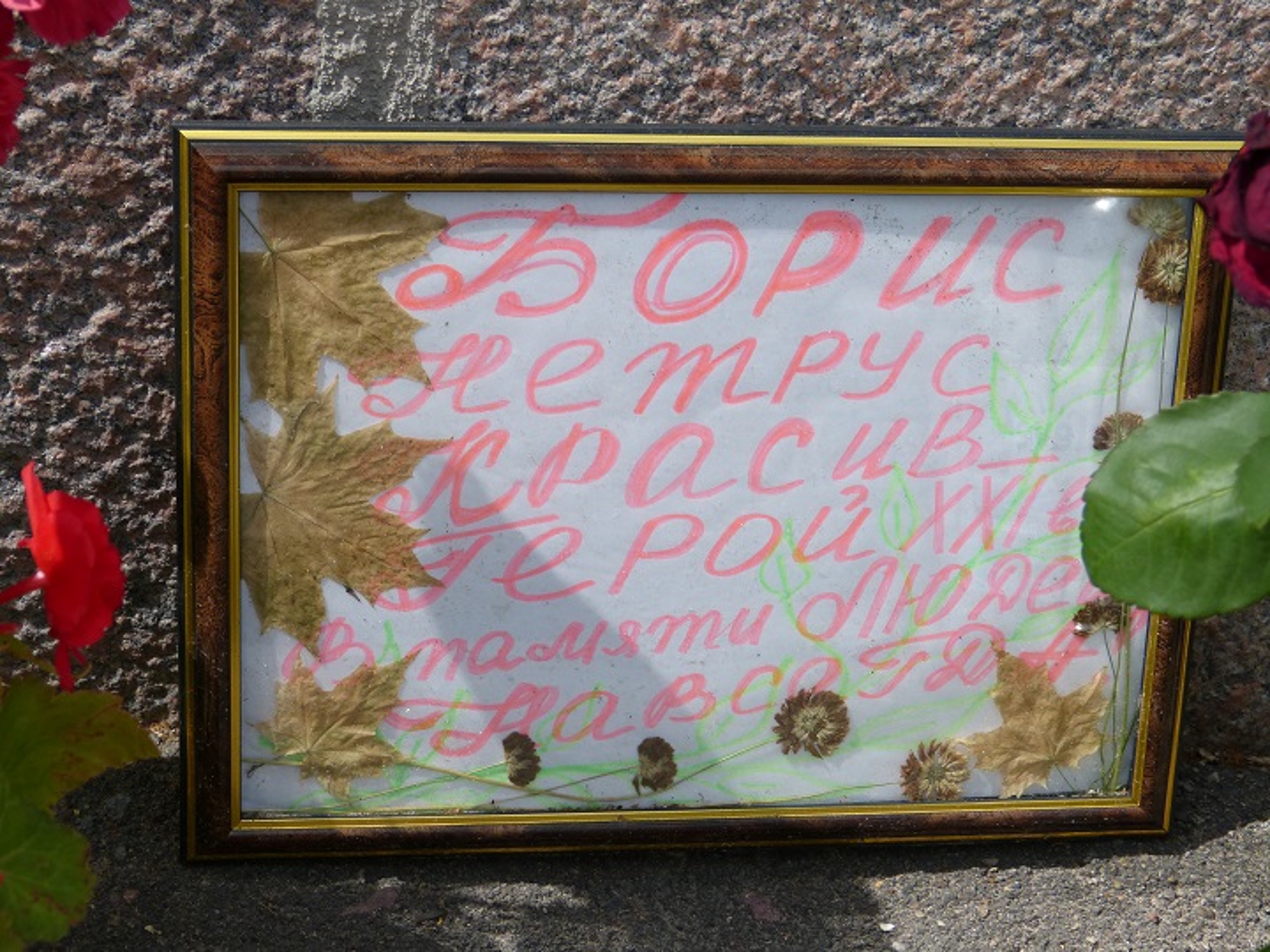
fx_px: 2825
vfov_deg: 19.1
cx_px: 635
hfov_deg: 25.3
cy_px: 476
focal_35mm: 77
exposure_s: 1/1600
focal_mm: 13.8
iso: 100
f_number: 4
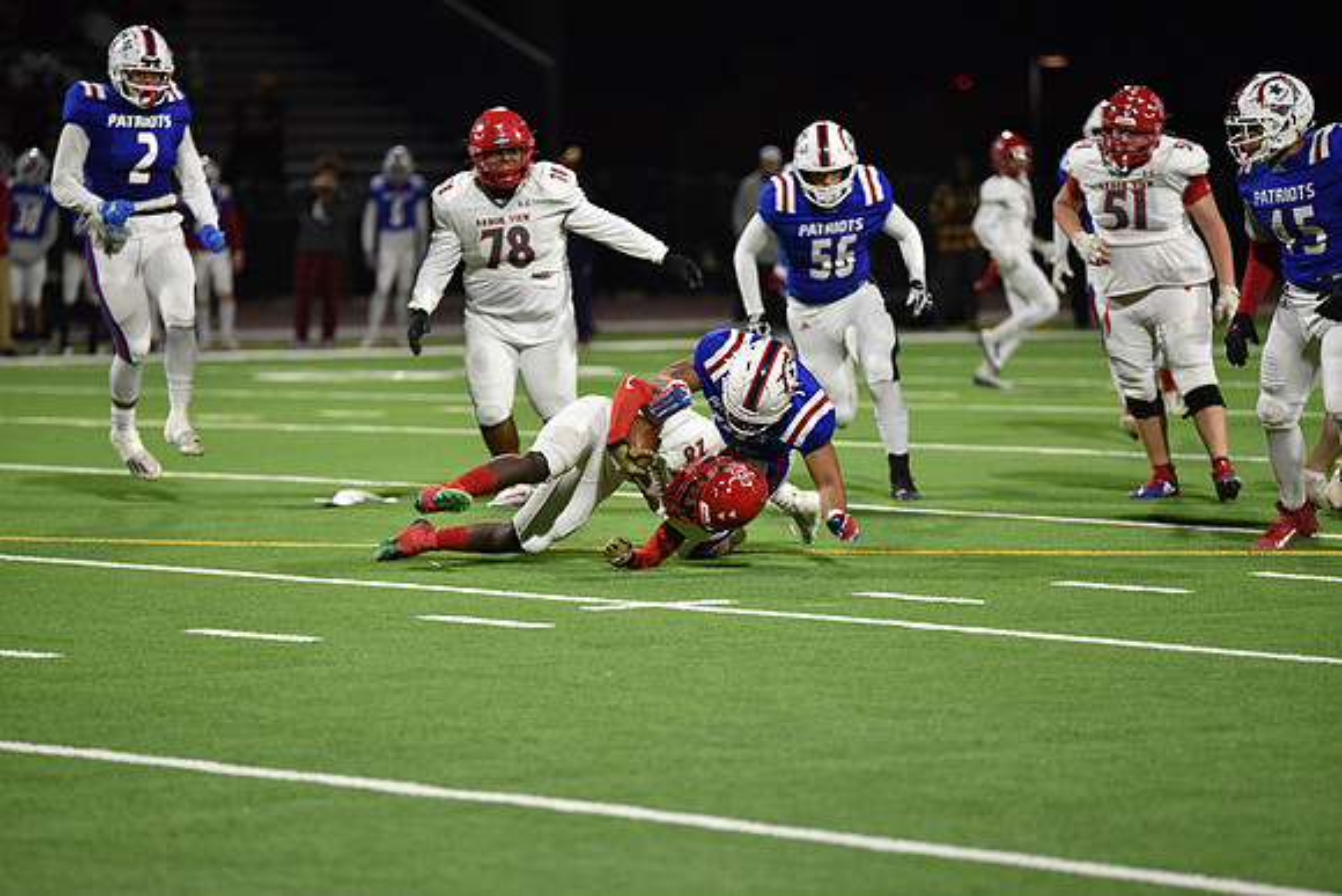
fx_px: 7457
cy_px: 448
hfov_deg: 10.3
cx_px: 671
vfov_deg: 6.9
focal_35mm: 200
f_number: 2.8
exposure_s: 1/640
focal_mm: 200
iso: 2800
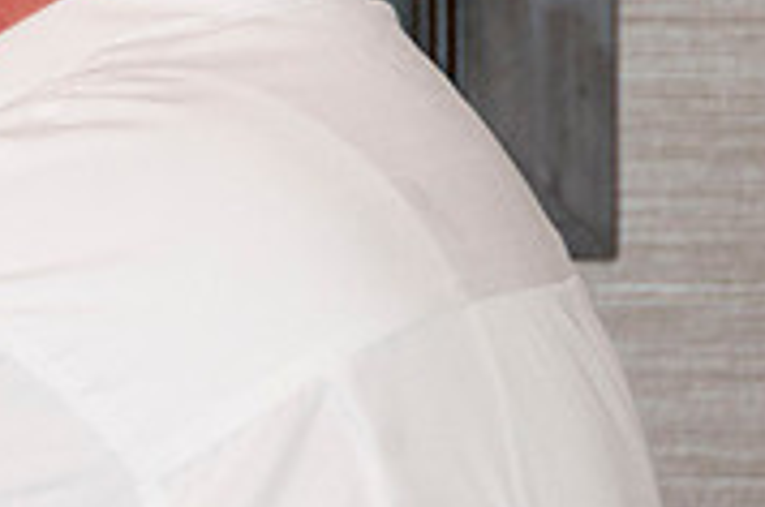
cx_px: -288
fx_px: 10860
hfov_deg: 4.0
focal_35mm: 512
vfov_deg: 2.7
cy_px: 110
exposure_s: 1/60
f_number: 5.6
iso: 800
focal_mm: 105
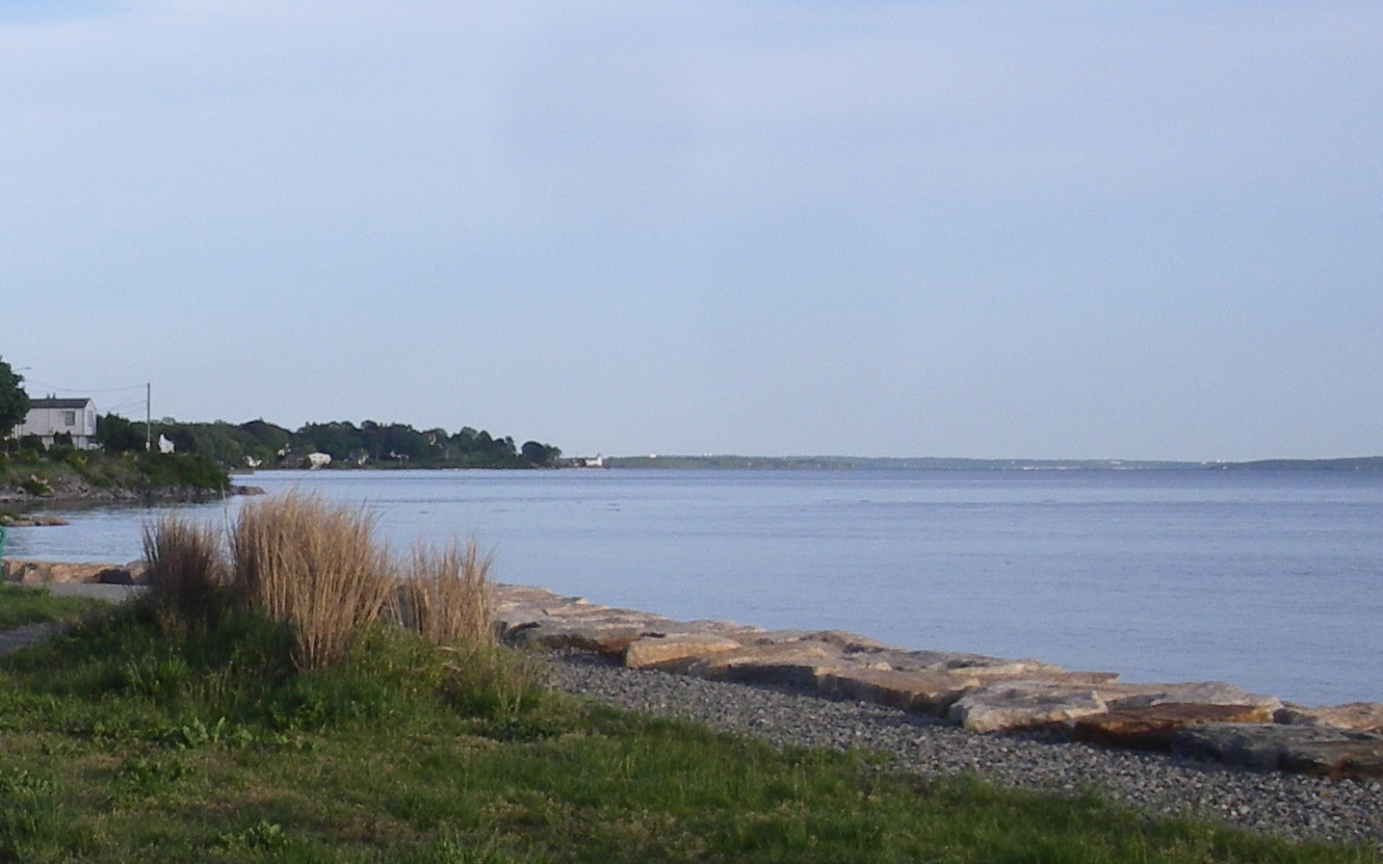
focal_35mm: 79
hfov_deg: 25.2
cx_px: 72
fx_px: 2977
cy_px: 597
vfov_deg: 16.5
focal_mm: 6.3
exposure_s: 1/160
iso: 80
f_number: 6.6
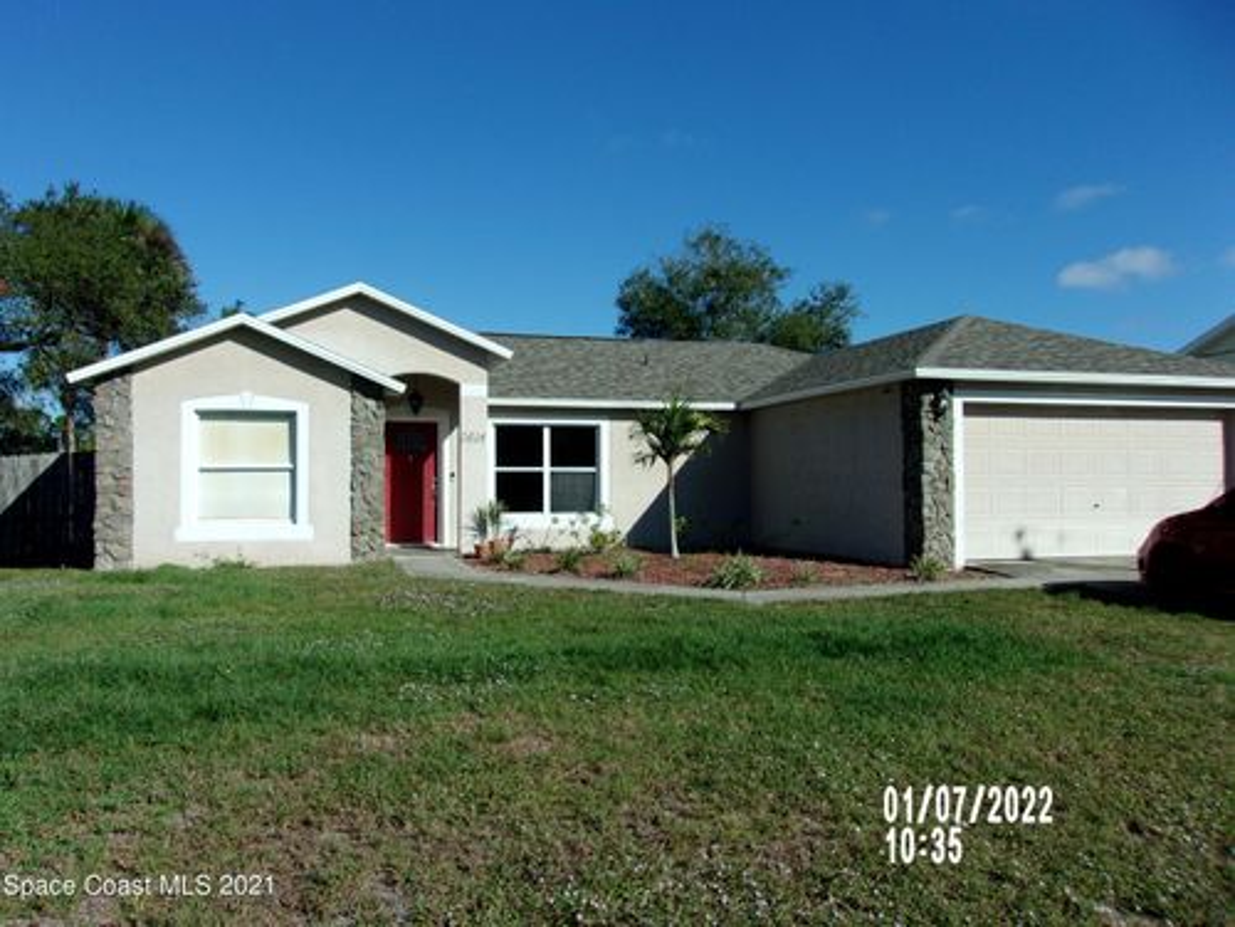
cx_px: 618
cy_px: 464
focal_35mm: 27
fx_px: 963
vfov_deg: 51.4
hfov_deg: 65.3
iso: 80
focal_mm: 4.9
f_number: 10.4
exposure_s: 1/140
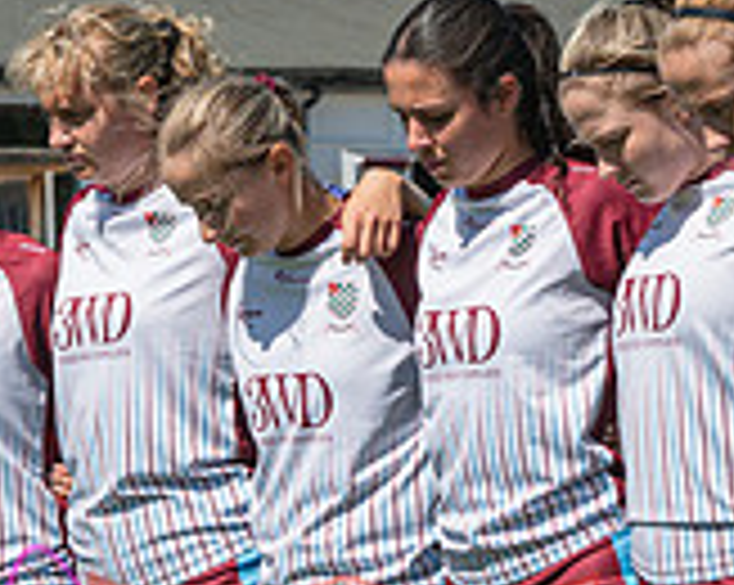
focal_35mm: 411
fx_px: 8918
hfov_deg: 4.7
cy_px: 234
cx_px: 327
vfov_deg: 3.8
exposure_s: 1/1250
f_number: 8
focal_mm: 85
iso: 400
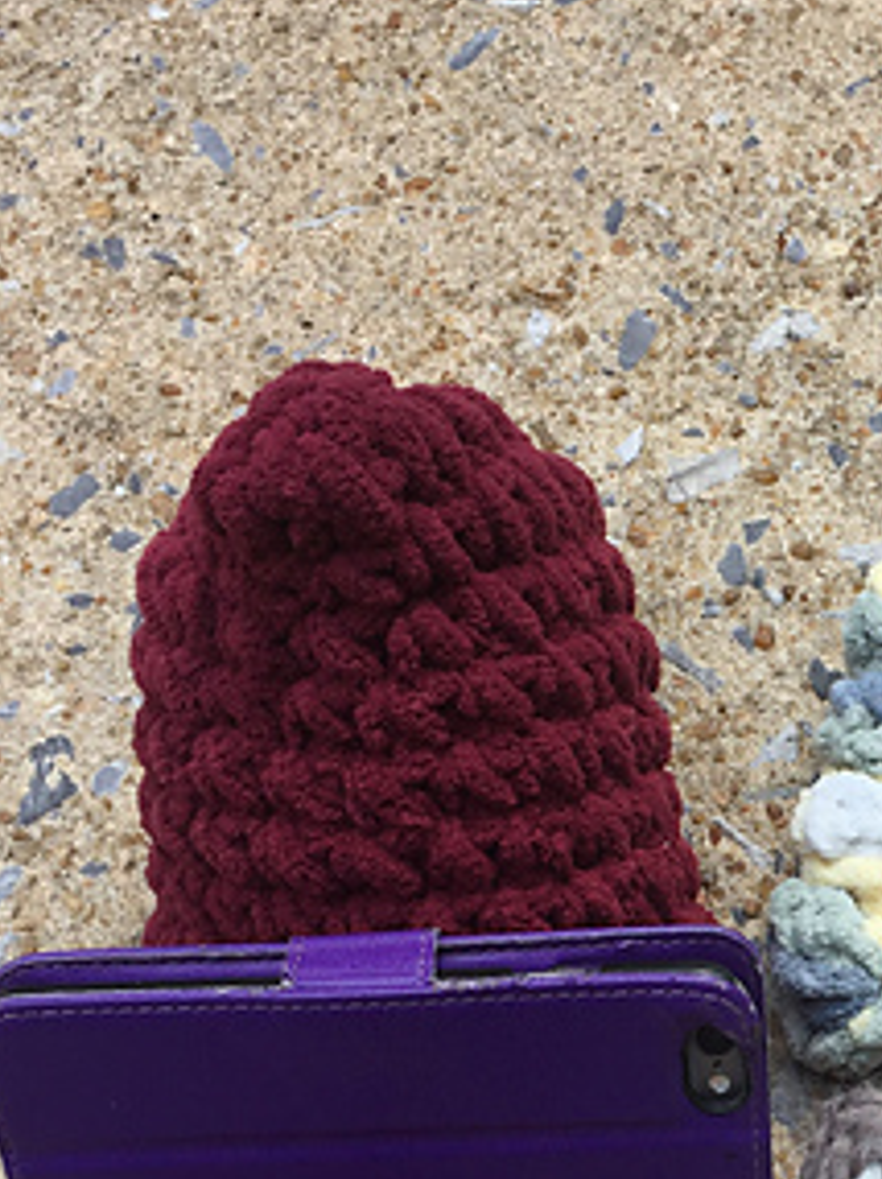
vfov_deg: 28.7
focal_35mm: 65
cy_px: 1064
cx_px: 870
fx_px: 2212
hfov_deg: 21.8
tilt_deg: -70.6
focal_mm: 4.15
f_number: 2.2
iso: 32
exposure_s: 1/746
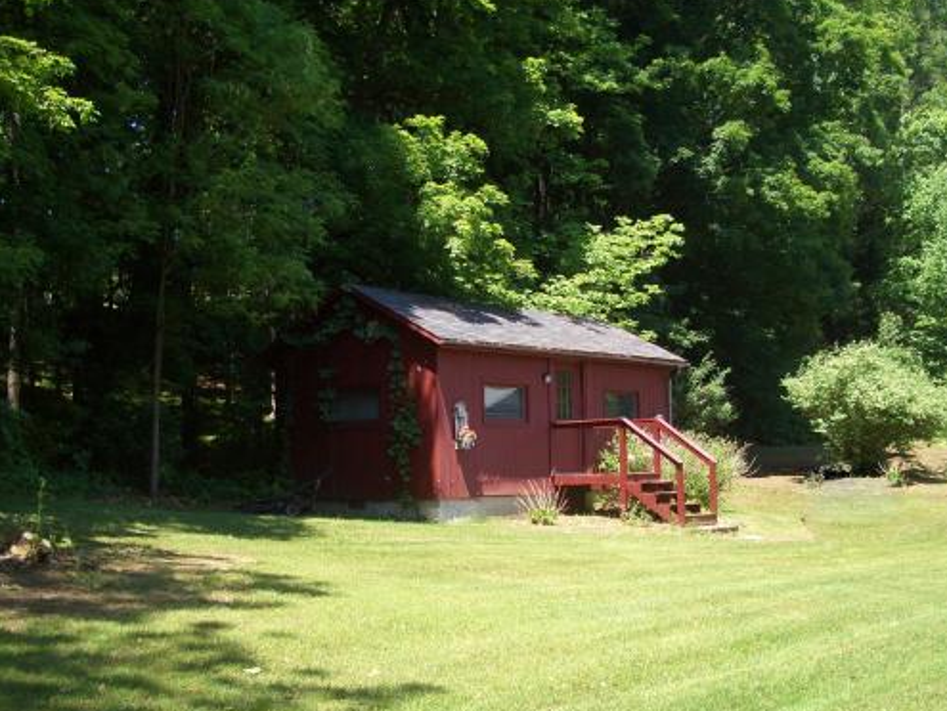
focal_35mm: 48
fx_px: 1314
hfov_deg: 39.6
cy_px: 407
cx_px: 520
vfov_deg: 30.3
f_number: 2.8
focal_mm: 6.8
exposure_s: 1/250
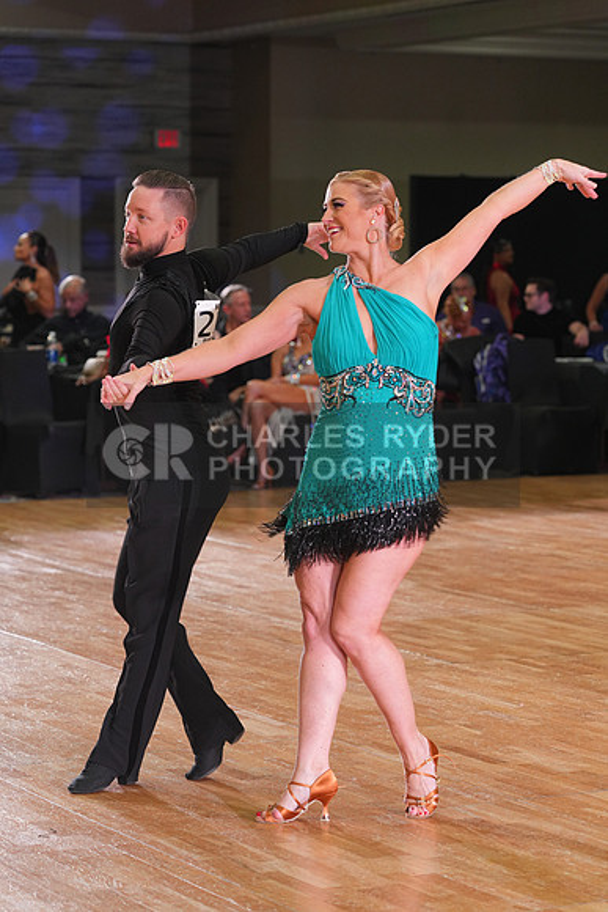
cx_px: 304
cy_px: 456
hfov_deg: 13.7
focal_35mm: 100
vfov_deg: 20.4
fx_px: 2532
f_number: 4
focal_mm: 100
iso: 1600
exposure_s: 1/200
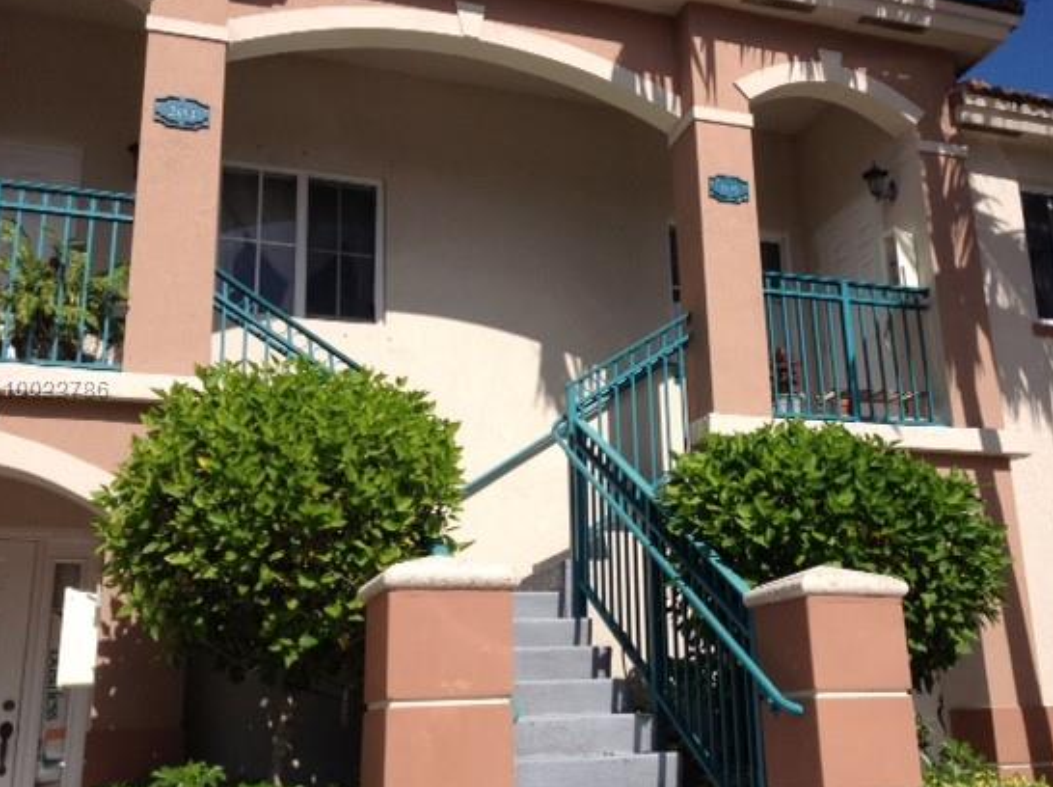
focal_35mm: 41
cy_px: 390
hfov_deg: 45.7
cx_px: 596
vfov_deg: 35.1
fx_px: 1246
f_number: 2.4
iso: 50
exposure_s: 1/3030
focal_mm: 4.28
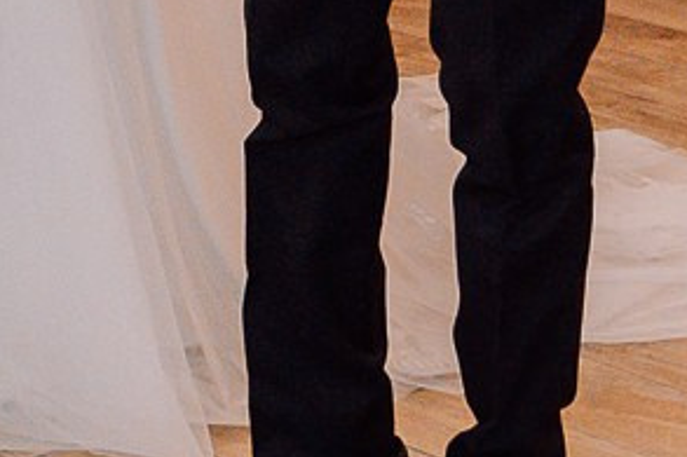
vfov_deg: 7.8
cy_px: -475
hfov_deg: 11.9
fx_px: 3204
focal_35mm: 168
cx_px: -230
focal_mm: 24
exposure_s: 1/200
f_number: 2.8
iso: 3200
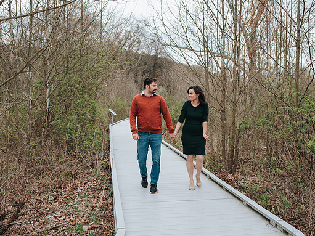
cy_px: 118
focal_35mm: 41
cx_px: 155
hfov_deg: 45.8
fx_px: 373
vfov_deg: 35.1
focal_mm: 35
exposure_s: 1/320
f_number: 3.2
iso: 100
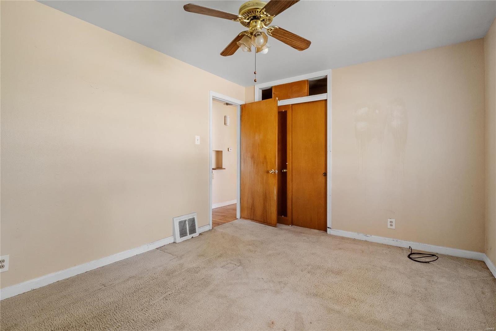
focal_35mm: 16
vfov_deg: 73.7
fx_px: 220
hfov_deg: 96.7
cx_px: 248
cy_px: 166
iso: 400
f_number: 8
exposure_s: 1/3
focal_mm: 8
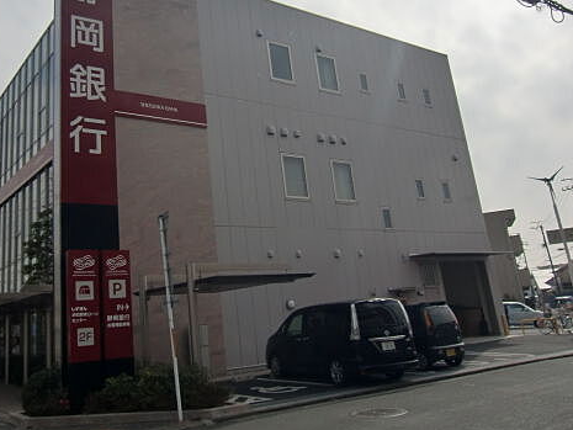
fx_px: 546
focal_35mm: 33
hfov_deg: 54.4
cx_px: 198
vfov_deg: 42.5
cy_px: 148
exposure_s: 1/500
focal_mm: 4.3
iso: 64
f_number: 7.5
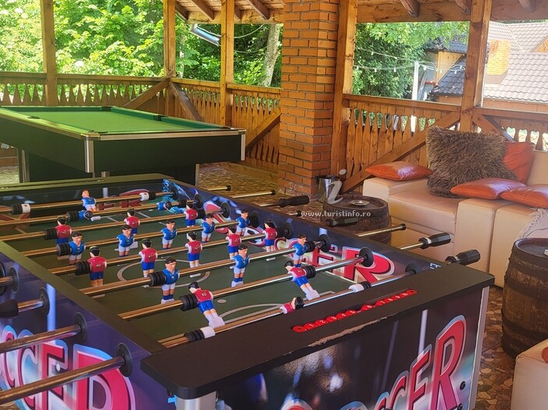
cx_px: 337
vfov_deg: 37.7
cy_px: 193
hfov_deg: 48.6
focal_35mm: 38
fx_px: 601
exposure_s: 1/100
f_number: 1.8
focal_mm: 5.4
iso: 50
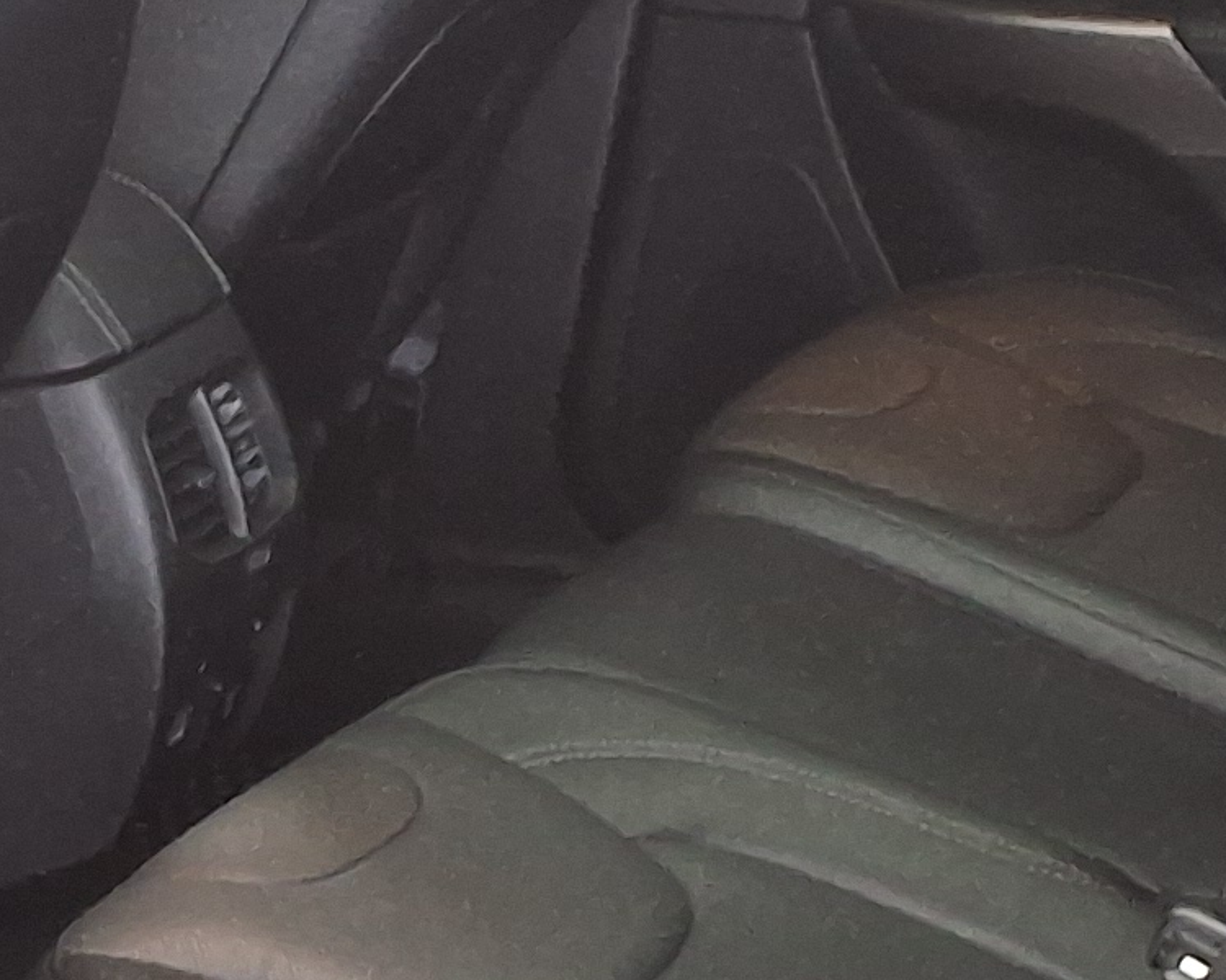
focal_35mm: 119
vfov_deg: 13.0
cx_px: 119
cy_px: 457
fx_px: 4318
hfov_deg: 16.0
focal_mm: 2.91
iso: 125
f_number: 1.9
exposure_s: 1/40
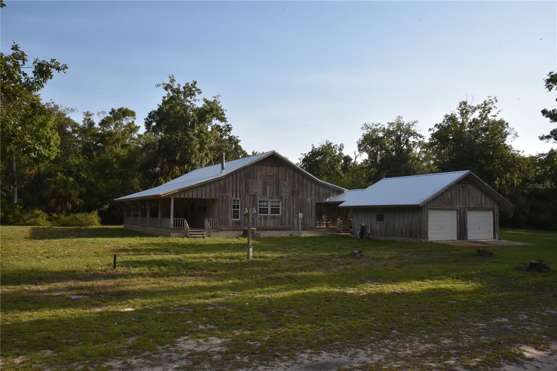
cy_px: 186
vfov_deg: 42.3
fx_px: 480
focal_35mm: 31
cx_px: 278
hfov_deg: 60.3
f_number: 22
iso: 1250
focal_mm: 31
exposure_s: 1/200
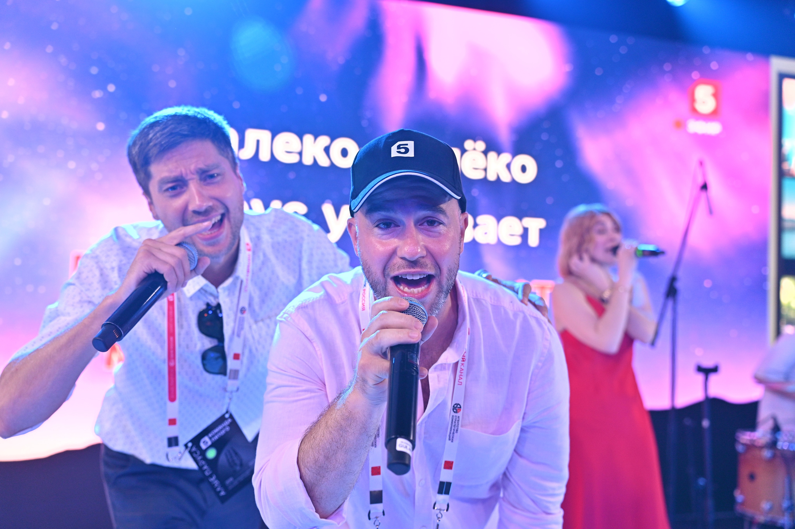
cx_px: 398
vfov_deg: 37.8
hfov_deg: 54.5
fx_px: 772
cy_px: 264
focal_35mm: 35
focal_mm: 35
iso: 640
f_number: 2.8
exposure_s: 1/160
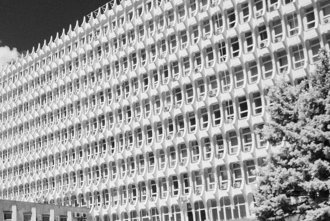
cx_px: 17
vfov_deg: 25.1
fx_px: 496
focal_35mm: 54
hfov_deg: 34.2
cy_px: 125
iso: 100
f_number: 6.3
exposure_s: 1/200
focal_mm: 10
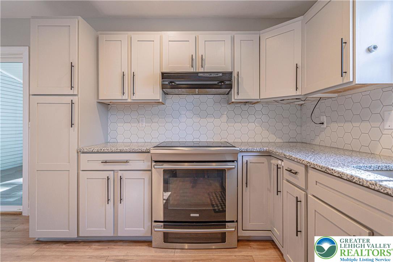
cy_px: 131
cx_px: 196
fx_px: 196
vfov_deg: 67.3
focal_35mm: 18
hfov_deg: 90.0
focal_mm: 18
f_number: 4
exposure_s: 1/1000
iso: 1250
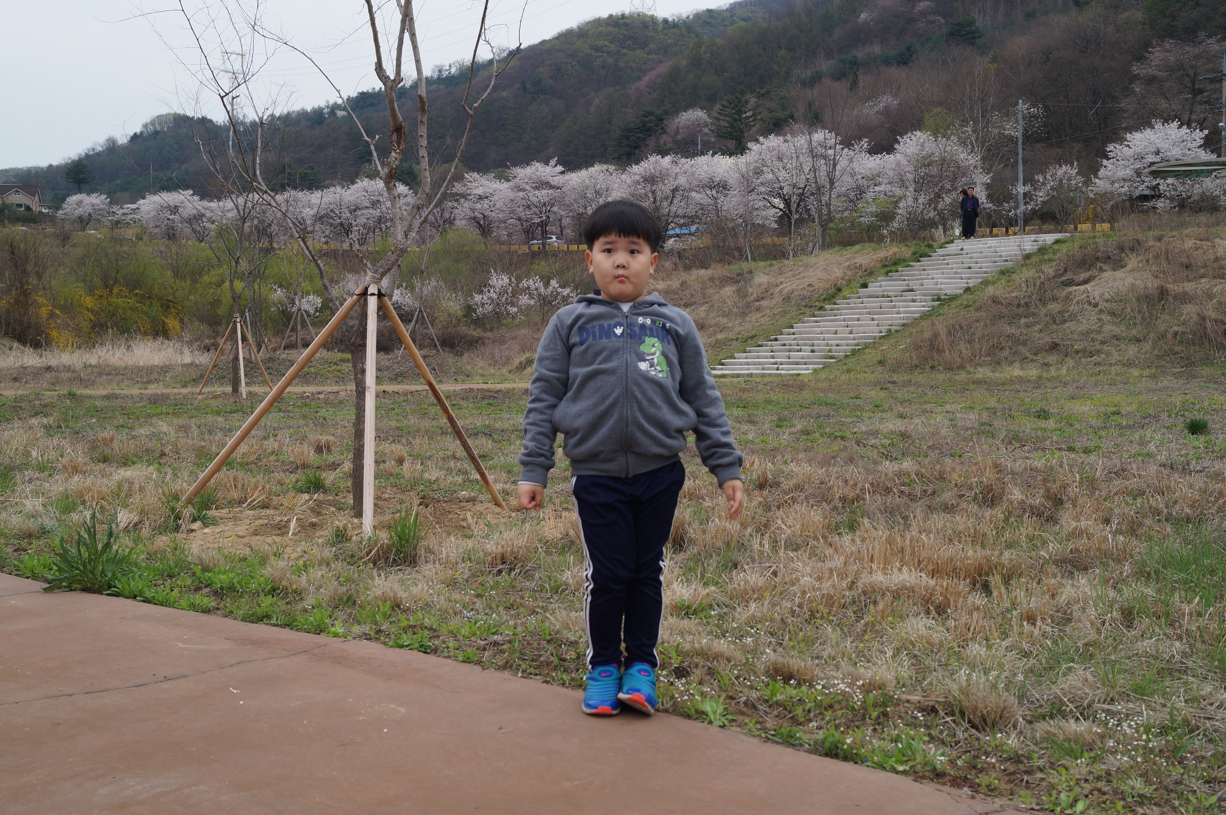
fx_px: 1327
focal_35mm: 39
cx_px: 613
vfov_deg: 34.1
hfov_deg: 49.6
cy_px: 408
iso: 100
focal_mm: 26
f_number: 5.6
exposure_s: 1/125
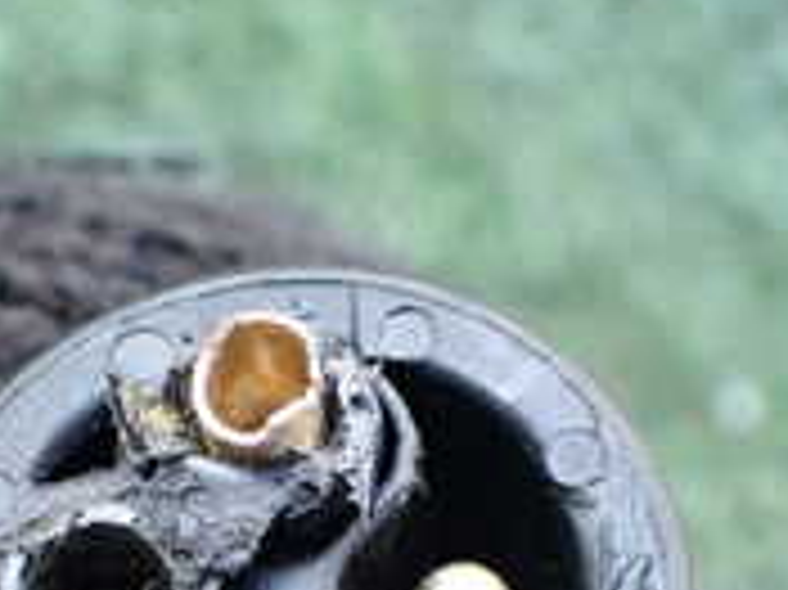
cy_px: 558
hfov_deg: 19.0
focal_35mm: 103
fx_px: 2343
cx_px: 252
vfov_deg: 14.2
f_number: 3.2
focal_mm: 5.4
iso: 320
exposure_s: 1/125
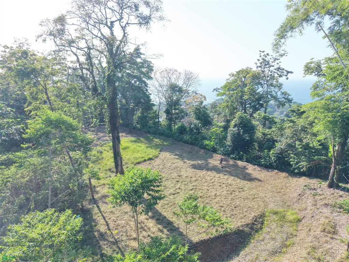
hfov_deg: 71.6
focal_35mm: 24
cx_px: 174
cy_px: 131
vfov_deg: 56.8
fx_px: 242
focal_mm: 8.67
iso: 200
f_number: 1.8
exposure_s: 1/1000
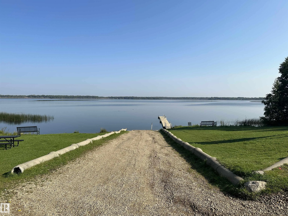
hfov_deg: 71.6
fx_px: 200
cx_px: 144
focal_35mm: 24
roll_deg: -0.2
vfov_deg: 56.8
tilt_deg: -3.2
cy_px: 108
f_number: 1.78
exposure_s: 1/5525
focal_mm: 6.86
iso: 80
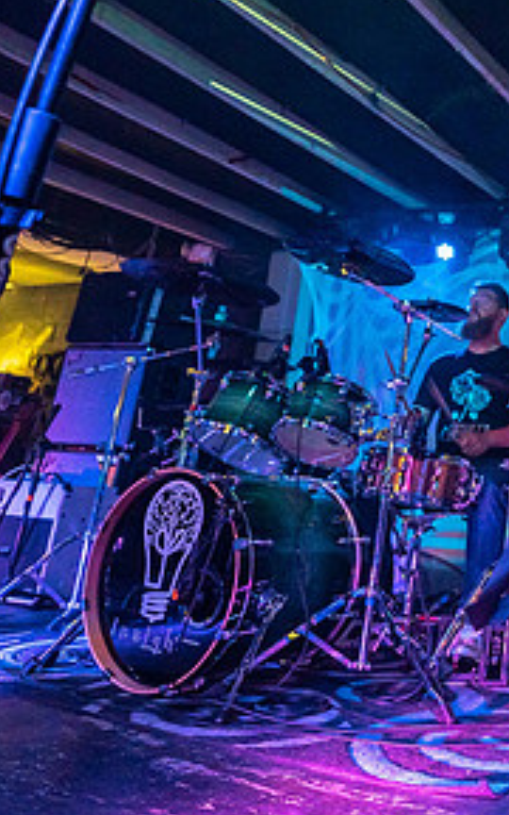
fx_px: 710
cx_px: 655
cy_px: 296
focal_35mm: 32
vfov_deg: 58.7
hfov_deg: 31.1
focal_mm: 14
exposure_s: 1/250
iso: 1600
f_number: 2.8
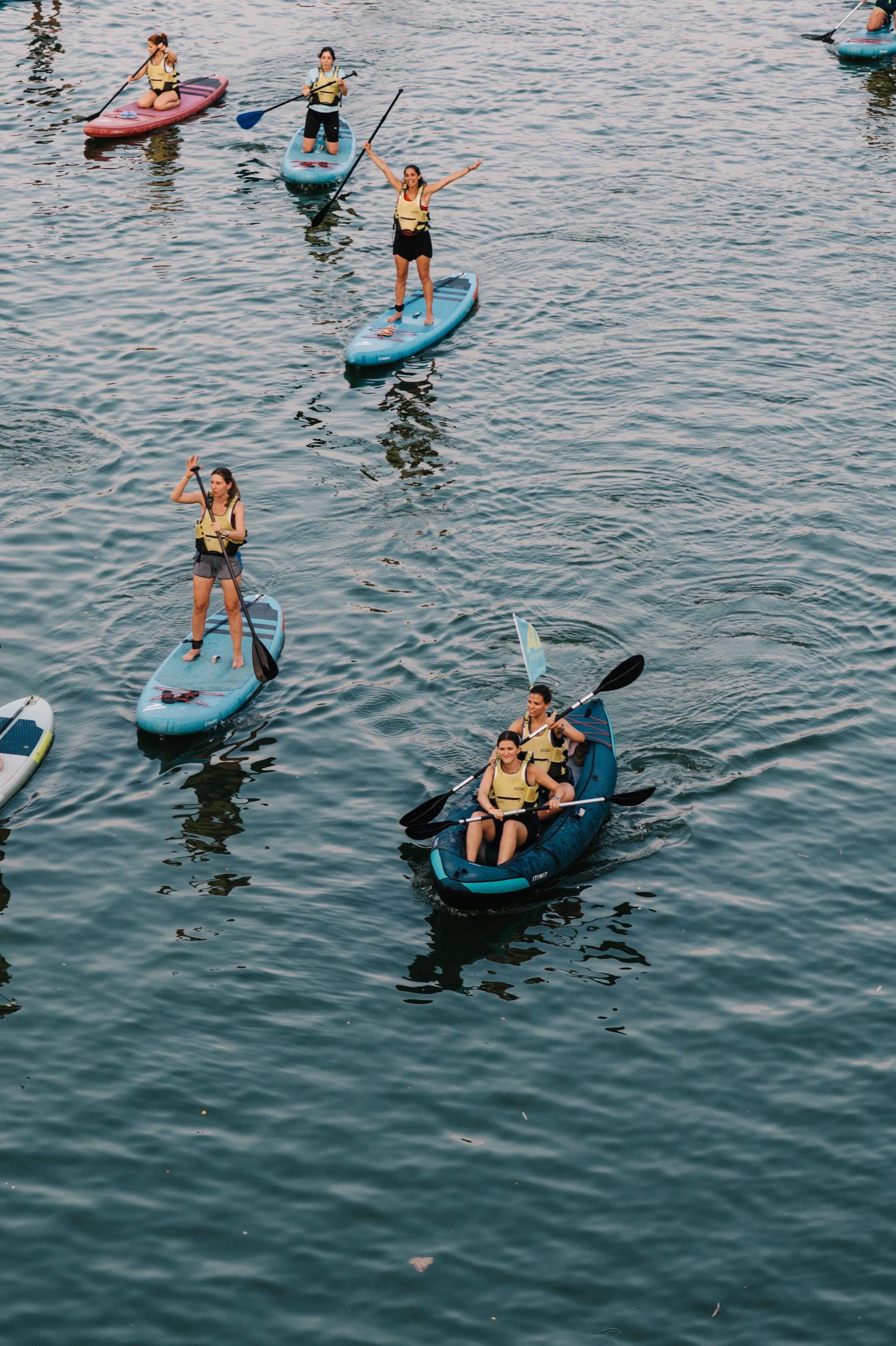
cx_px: 233
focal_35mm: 110
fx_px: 4112
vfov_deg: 18.6
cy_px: 744
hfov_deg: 12.4
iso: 400
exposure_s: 1/250
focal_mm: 70
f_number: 3.3
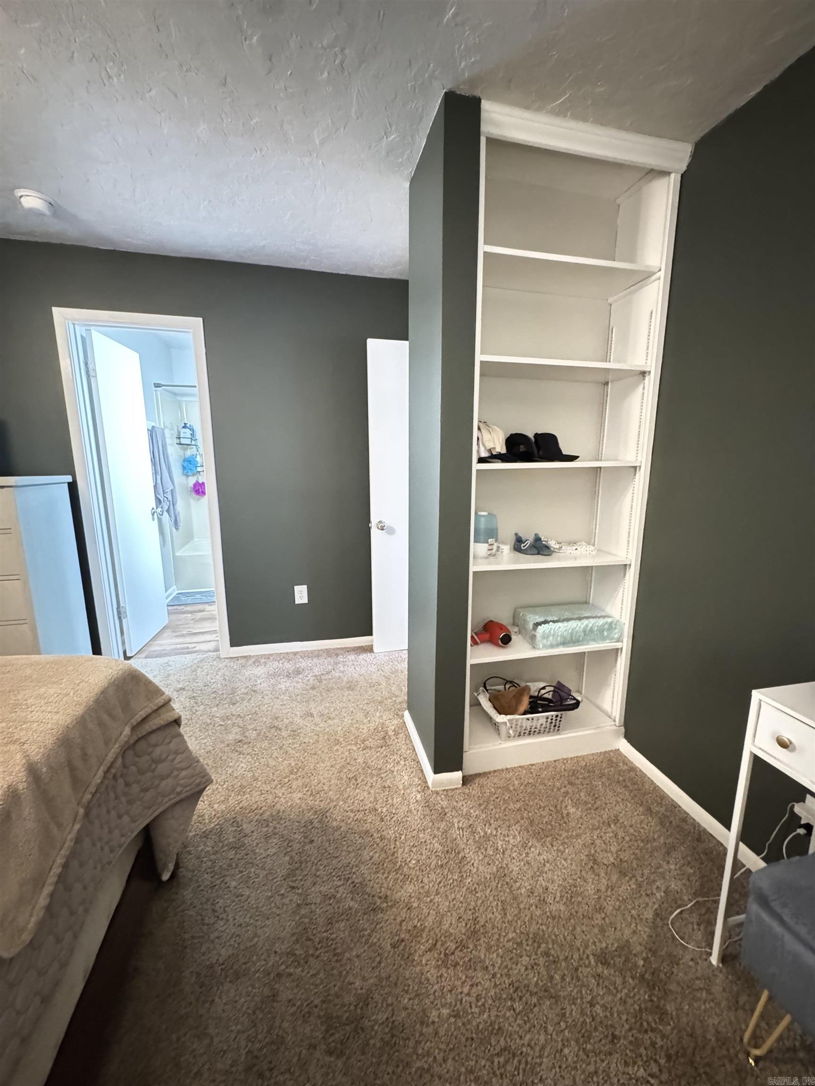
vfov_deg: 102.1
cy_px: 543
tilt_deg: -10.9
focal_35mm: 14
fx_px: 439
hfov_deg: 85.7
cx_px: 408
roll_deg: +0.1
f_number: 2.2
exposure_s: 1/24
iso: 2500
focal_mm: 2.22
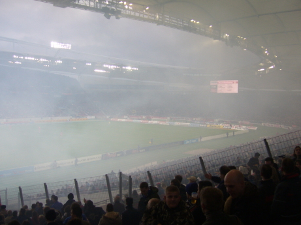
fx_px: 330
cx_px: 153
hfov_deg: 49.0
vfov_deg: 37.7
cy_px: 104
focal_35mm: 38
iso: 80
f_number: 2.8
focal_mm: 5.8
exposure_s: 1/60
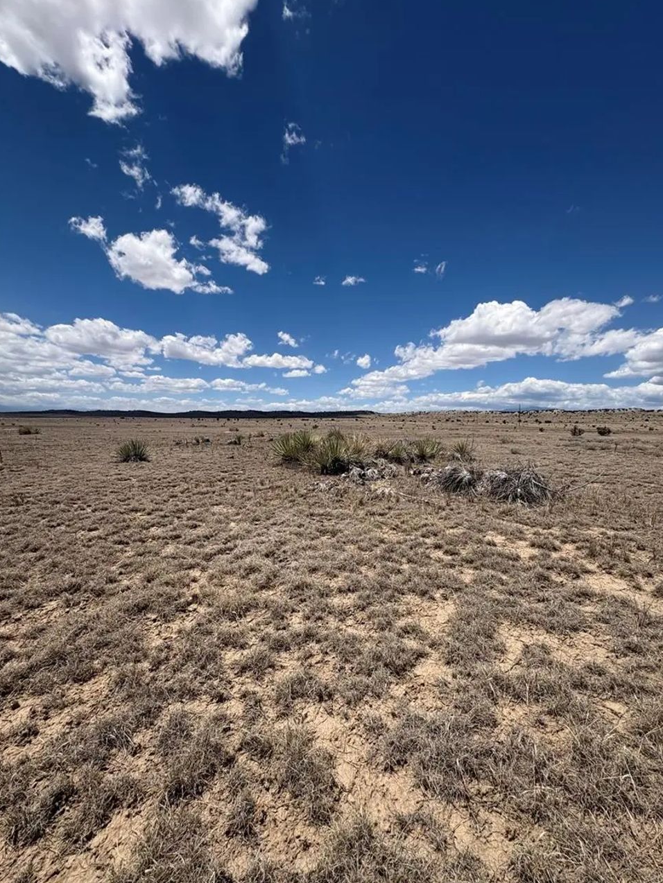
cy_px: 458
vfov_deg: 98.1
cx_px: 341
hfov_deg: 81.7
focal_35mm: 15
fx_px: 383
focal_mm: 2.22
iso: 50
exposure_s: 1/3906
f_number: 2.2
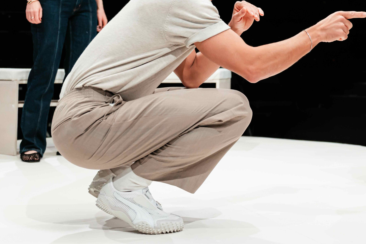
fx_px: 701
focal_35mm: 69
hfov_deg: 28.7
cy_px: 29
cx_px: 286
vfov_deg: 19.4
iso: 3200
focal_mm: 34
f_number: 2.8
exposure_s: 1/200
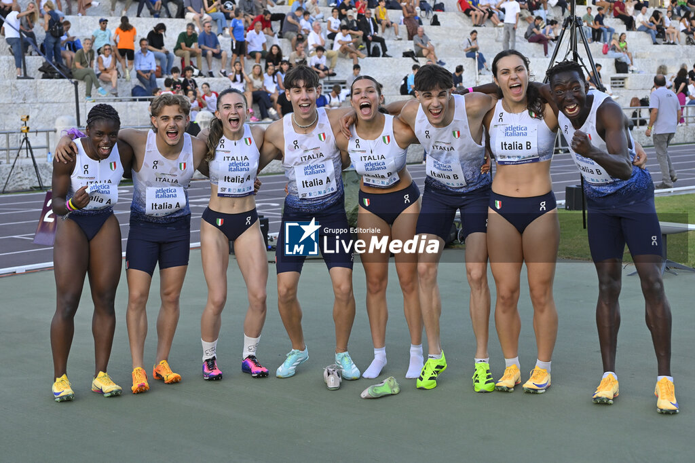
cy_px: 232
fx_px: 888
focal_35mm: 46
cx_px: 348
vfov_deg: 29.2
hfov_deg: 42.8
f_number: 4
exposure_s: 1/1000
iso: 640
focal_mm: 46
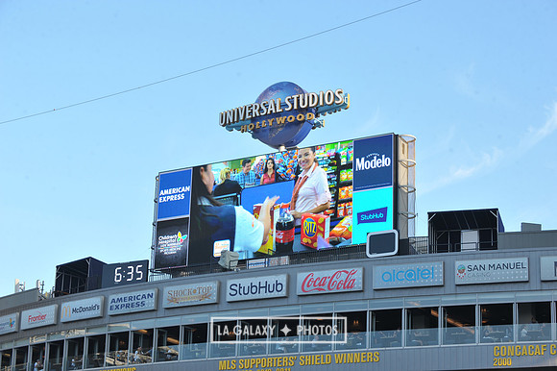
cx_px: 278
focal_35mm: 80
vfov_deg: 17.0
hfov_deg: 25.4
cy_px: 186
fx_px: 1237
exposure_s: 1/250
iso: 400
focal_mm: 80
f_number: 8
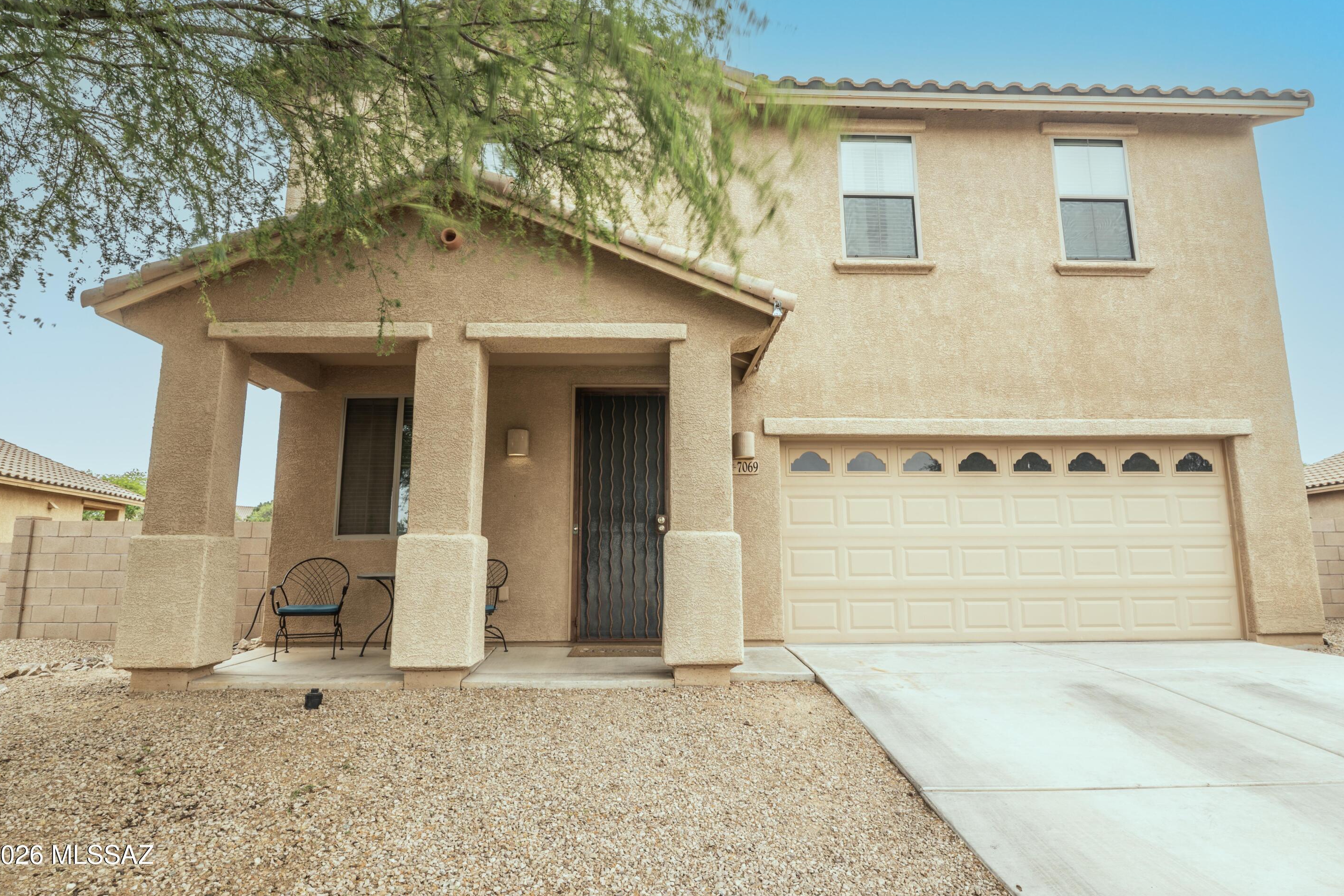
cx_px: 672
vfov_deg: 61.9
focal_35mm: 20
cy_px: 427
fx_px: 747
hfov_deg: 84.0
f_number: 20
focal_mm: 19
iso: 50
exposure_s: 1/8
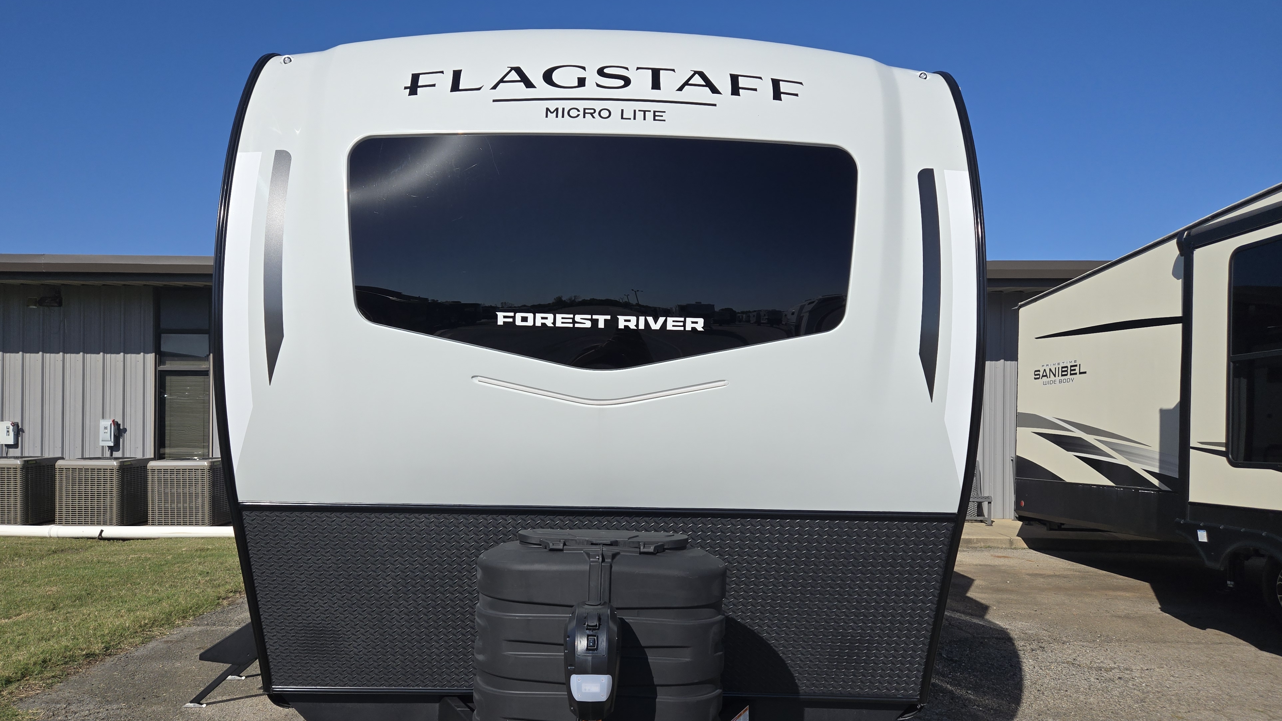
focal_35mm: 26
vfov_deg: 44.2
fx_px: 884
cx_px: 623
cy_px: 426
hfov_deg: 71.9
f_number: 1.8
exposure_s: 1/2572
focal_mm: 5.4
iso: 25
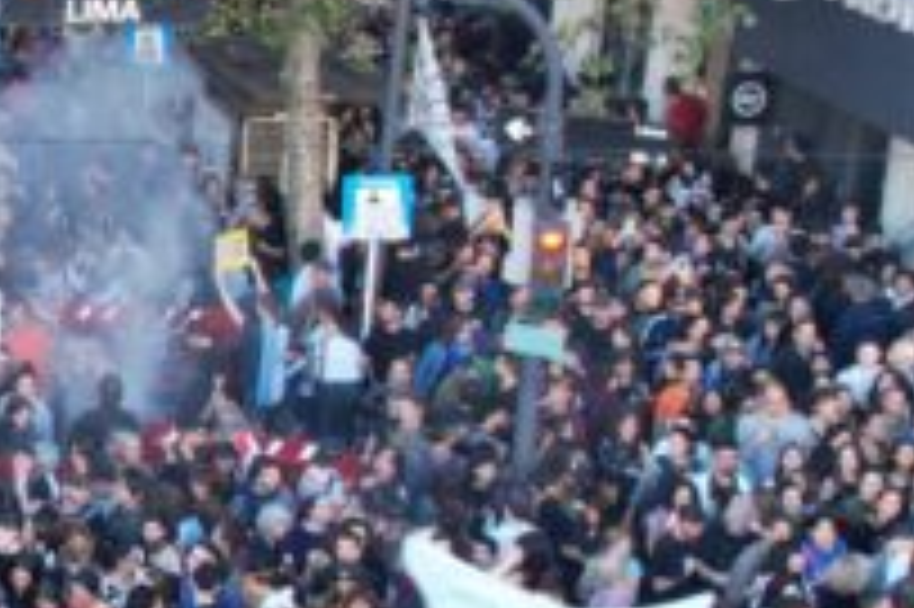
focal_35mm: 116
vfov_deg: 11.8
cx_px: -711
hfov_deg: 15.3
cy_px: 306
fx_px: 2943
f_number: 2.8
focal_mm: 8.38
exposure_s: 1/80
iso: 130
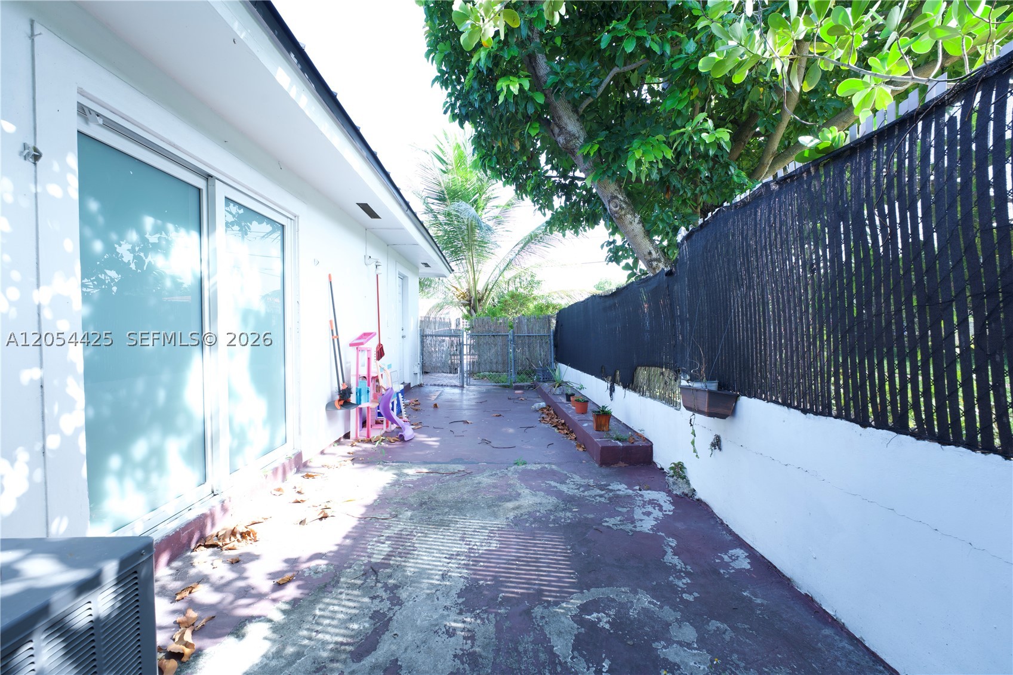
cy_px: 338
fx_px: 394
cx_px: 506
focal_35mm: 14
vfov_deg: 81.2
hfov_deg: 104.3
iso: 100
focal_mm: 14
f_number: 9
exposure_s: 1/10
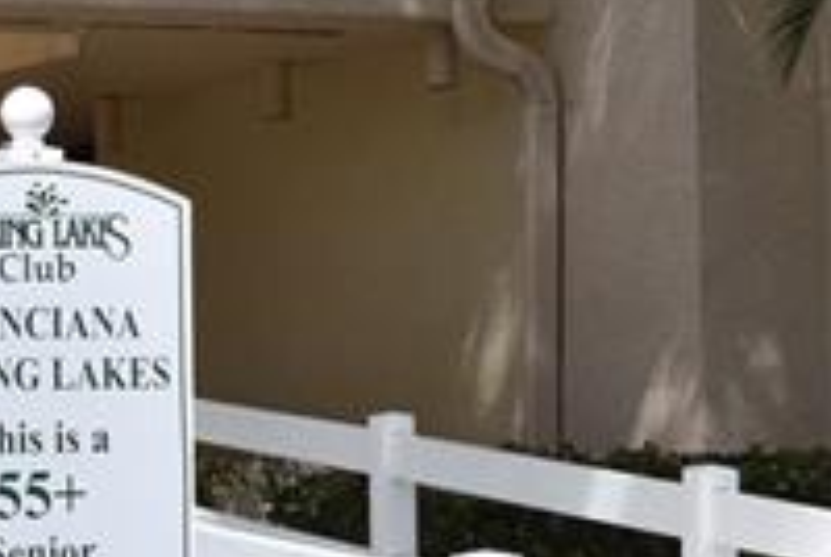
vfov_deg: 7.2
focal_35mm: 192
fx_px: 4428
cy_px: 254
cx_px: 411
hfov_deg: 10.7
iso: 200
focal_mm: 25
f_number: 11
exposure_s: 1/500
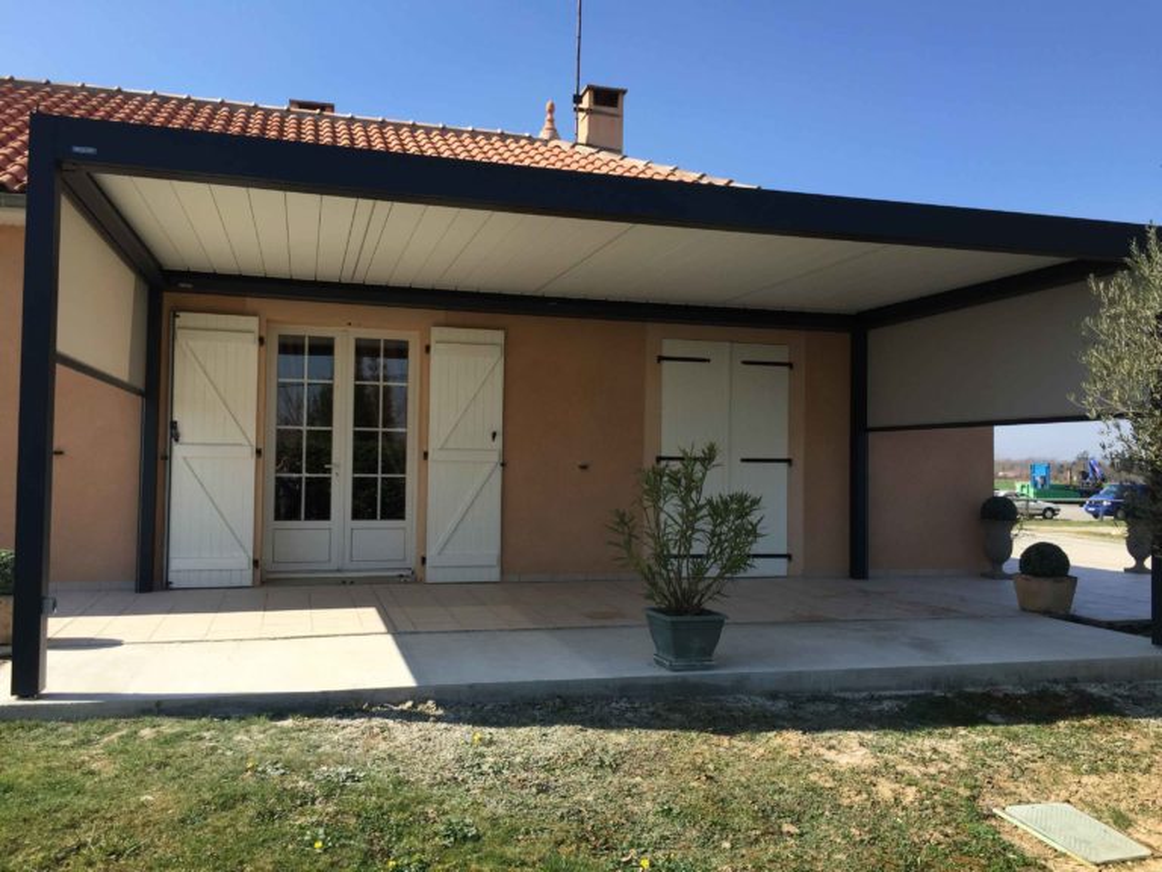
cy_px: 436
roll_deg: -1.9
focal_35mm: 29
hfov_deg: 61.7
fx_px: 973
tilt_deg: +2.3
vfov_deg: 48.2
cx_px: 581
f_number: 2.2
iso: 32
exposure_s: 1/1276
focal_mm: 4.15
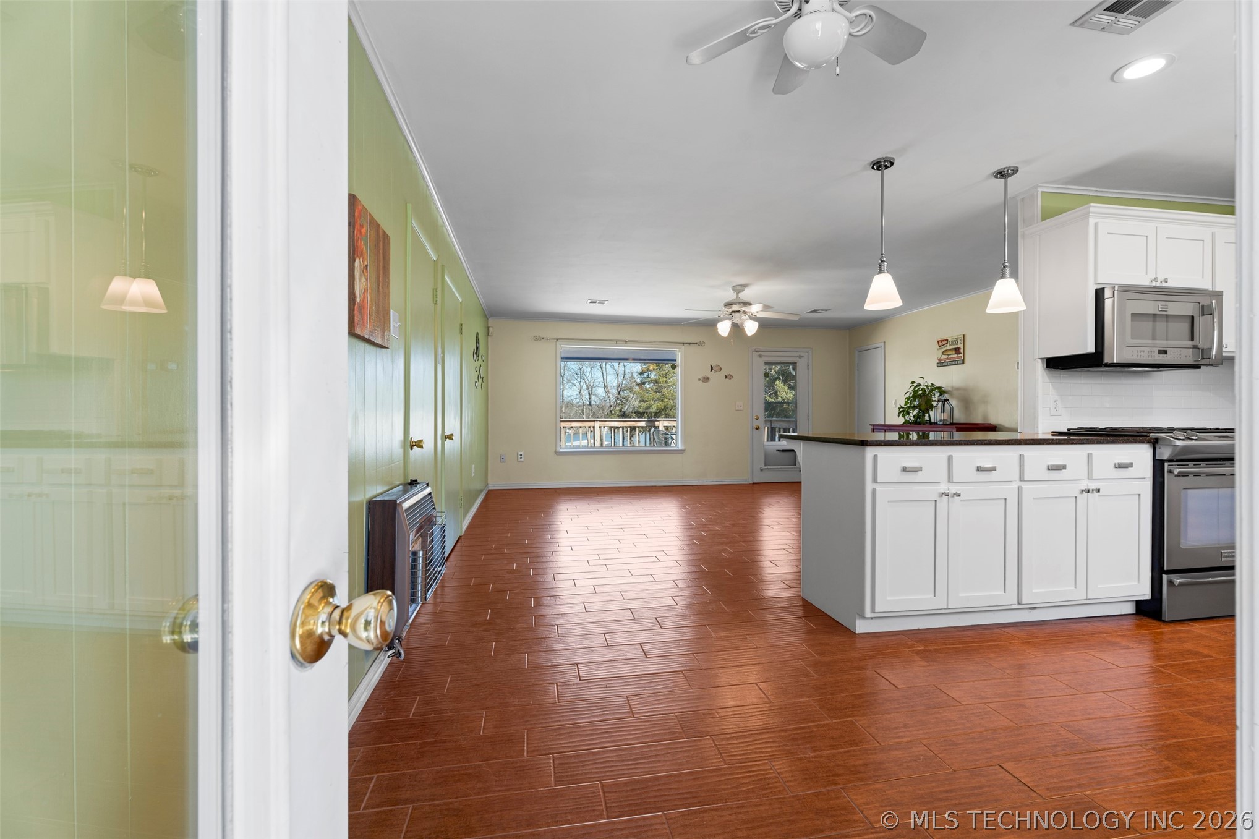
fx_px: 559
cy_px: 420
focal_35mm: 16
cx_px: 630
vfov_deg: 73.7
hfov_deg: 96.7
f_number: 8
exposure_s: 1/6
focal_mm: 16
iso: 160
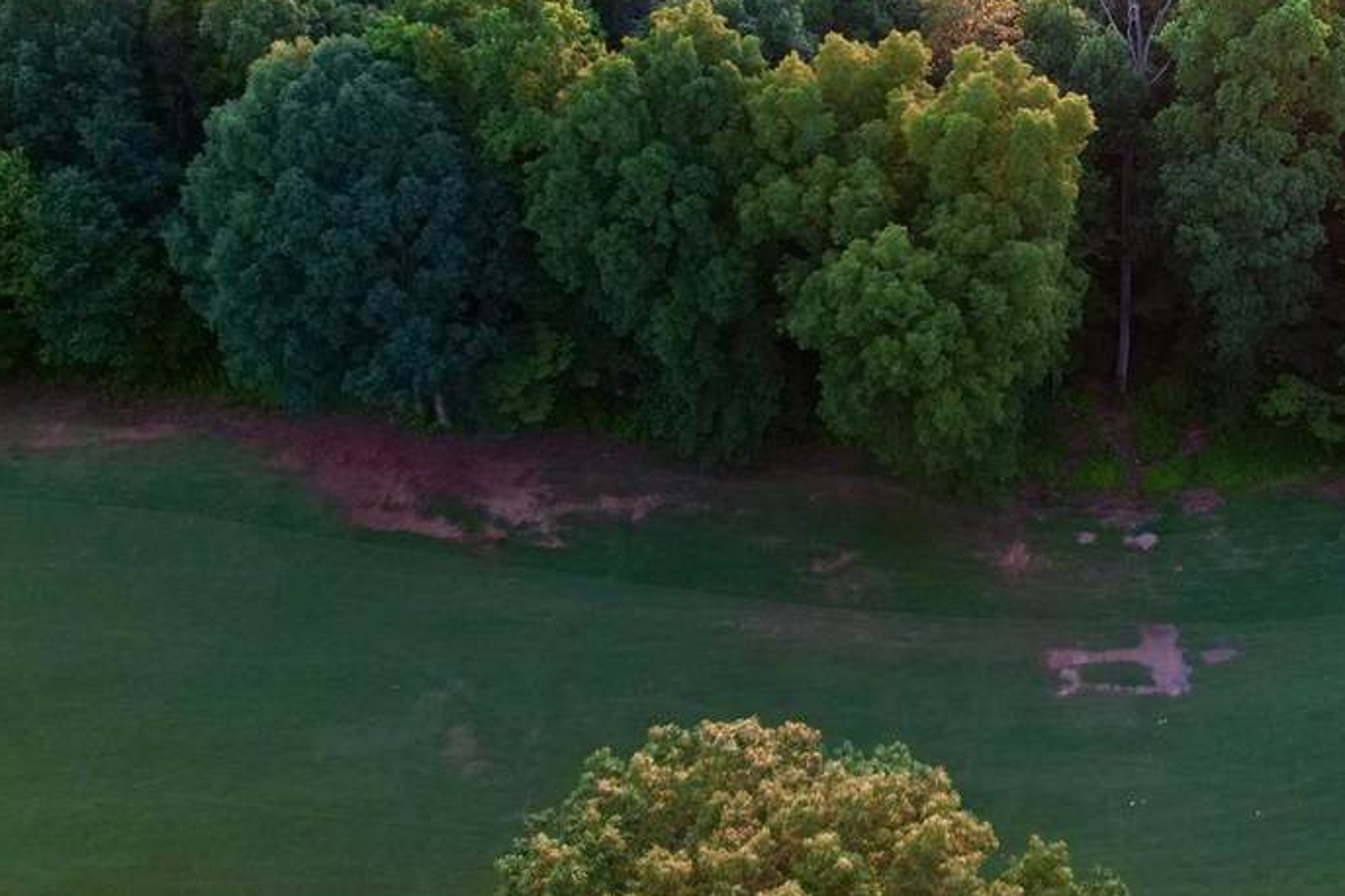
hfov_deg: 45.3
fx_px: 1532
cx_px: 1057
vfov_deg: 31.6
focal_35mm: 41
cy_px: 154
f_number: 2.8
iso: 460
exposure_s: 1/10
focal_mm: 8.38
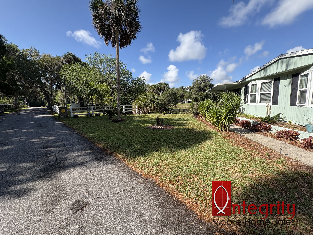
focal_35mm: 14
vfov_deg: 85.7
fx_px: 127
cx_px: 156
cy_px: 118
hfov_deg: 102.1
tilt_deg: -6.0
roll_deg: +1.7
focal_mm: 2.22
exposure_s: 1/932
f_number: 2.2
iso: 50
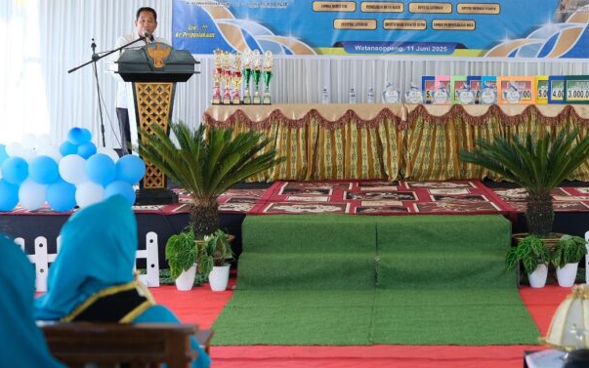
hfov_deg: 28.9
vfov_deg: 18.2
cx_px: 365
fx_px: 1140
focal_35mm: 71
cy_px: 65
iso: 320
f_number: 1.8
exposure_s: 1/500
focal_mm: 27
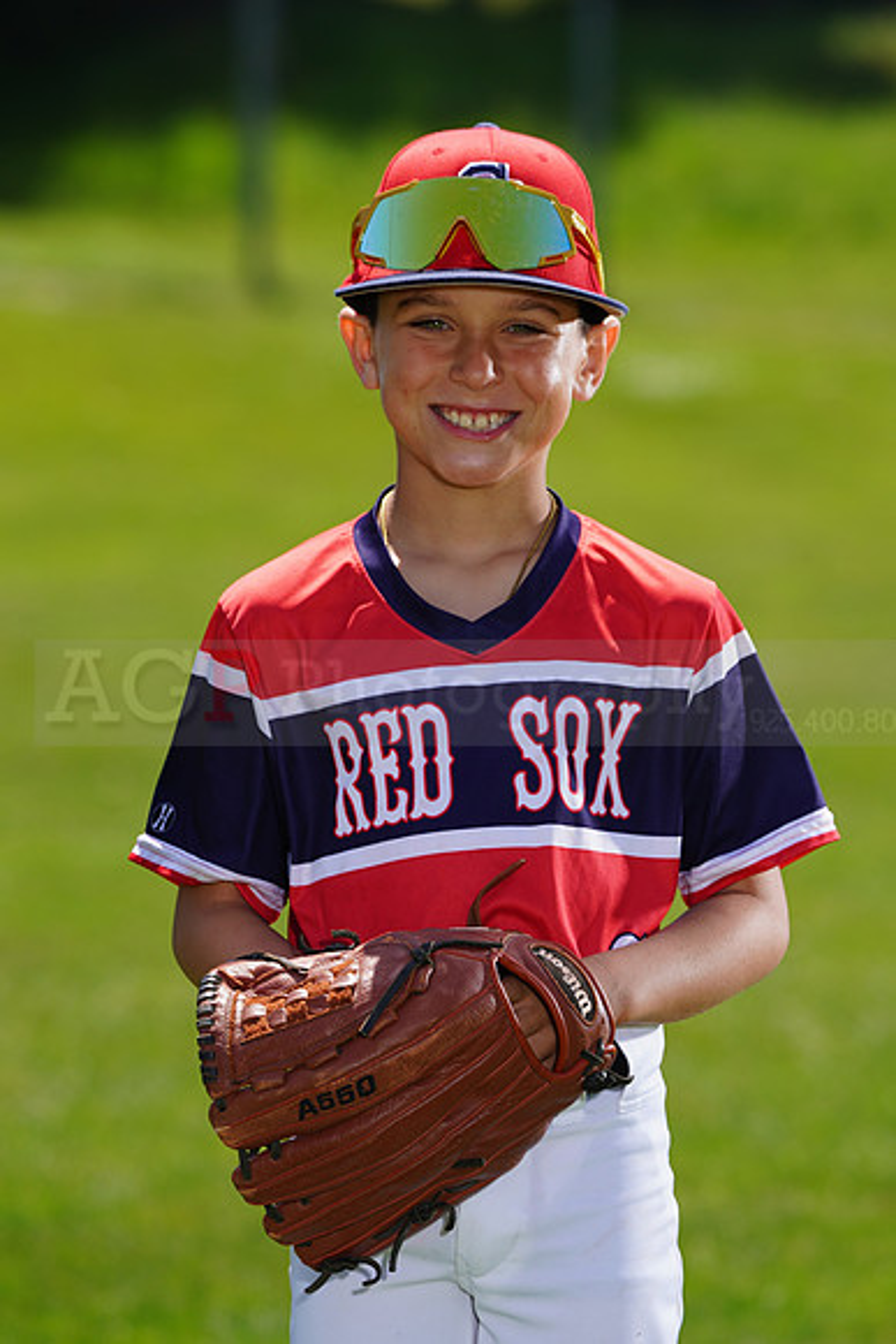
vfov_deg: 8.4
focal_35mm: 244
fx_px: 9103
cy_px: 672
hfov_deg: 5.6
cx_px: 448
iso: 100
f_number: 7.1
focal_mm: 244
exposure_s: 1/250
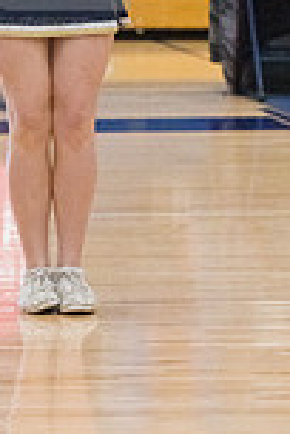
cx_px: 63
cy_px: -48
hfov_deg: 2.5
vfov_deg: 3.7
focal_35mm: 560
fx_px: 6766
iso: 8000
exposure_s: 1/1000
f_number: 5
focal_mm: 190
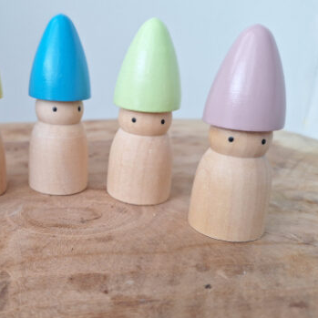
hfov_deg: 45.1
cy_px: 161
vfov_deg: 47.2
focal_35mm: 35
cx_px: 68
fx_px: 364
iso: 40
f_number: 1.8
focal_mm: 5.54
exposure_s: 1/50
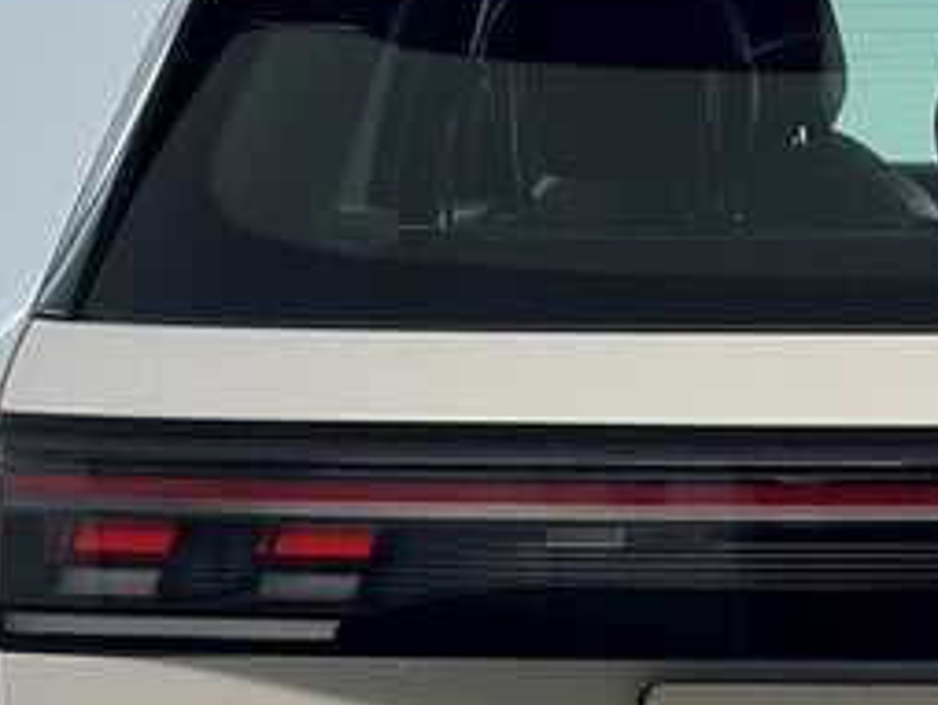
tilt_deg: -8.7
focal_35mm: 170
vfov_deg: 8.7
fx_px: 4611
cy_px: 718
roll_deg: -0.1
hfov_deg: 11.4
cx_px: 1086
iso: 80
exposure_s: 1/100
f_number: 1.78
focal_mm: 6.86
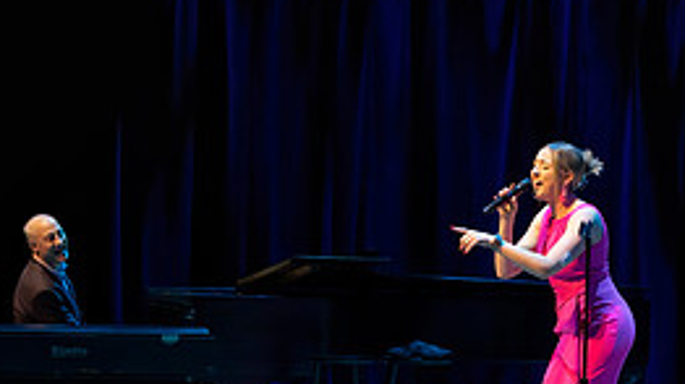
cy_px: 239
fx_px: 4465
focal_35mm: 246
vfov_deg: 4.9
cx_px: 695
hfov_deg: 8.7
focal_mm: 100
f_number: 7.1
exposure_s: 1/250
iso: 3200
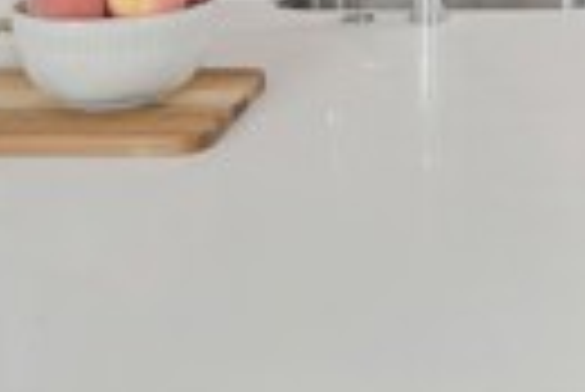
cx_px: 590
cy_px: -273
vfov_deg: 16.1
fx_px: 1204
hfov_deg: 25.9
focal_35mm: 74
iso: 400
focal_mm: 10
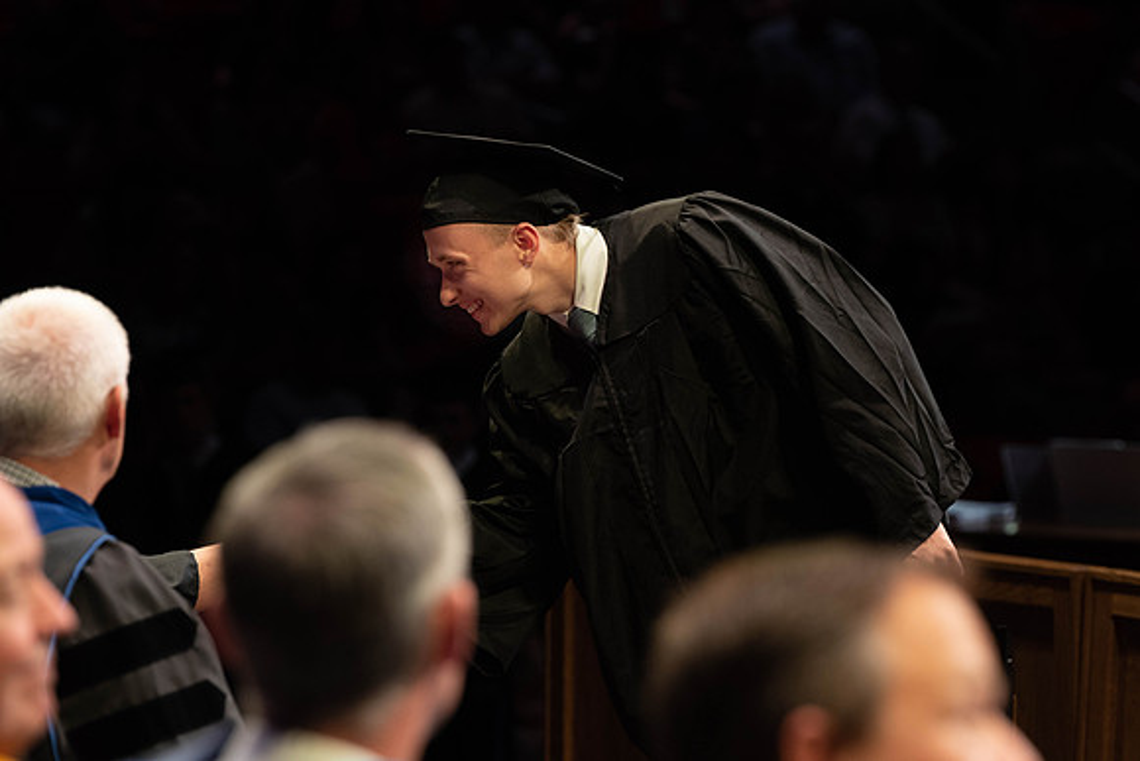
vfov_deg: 7.0
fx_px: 6204
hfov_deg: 10.5
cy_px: 323
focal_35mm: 196
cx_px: 657
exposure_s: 1/320
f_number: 4.5
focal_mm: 170
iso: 1600
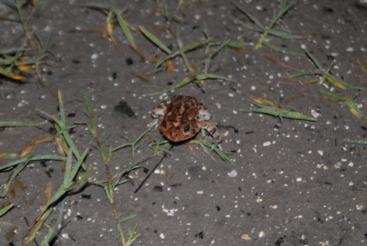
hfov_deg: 20.6
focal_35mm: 99
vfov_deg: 13.9
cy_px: 123
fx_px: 1010
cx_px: 184
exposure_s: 1/80
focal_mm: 66
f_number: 2.8
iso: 1100
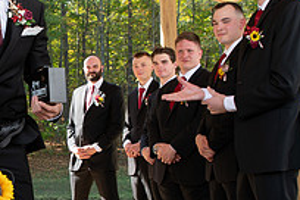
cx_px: 12
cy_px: 120
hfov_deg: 25.0
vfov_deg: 17.5
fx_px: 650
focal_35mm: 78
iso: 320
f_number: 5.6
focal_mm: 24
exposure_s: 1/200
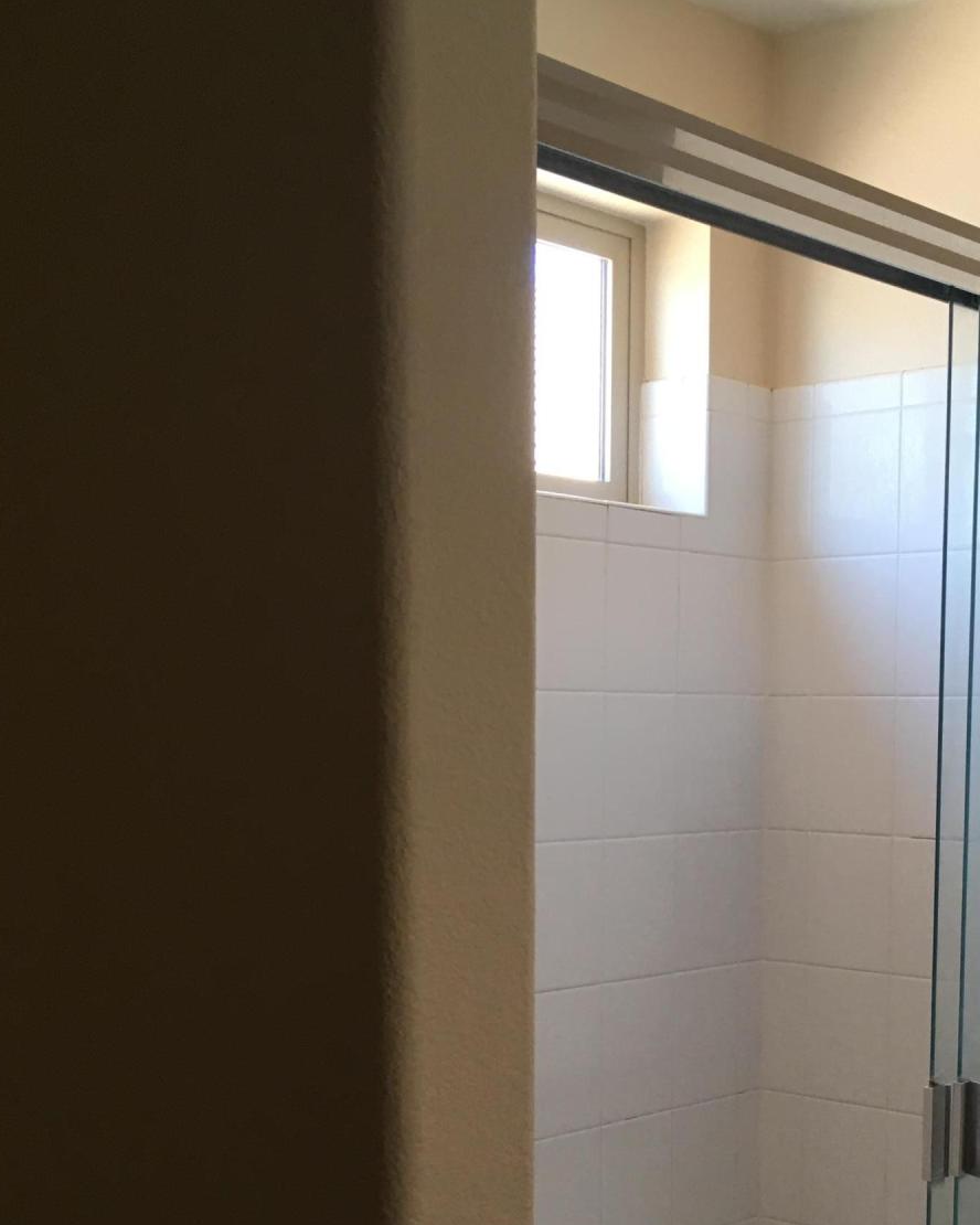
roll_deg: +0.3
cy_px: 908
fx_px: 1849
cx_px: 678
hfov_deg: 29.4
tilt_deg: -6.4
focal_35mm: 51
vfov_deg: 35.9
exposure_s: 1/30
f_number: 2.2
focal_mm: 4.15
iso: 40
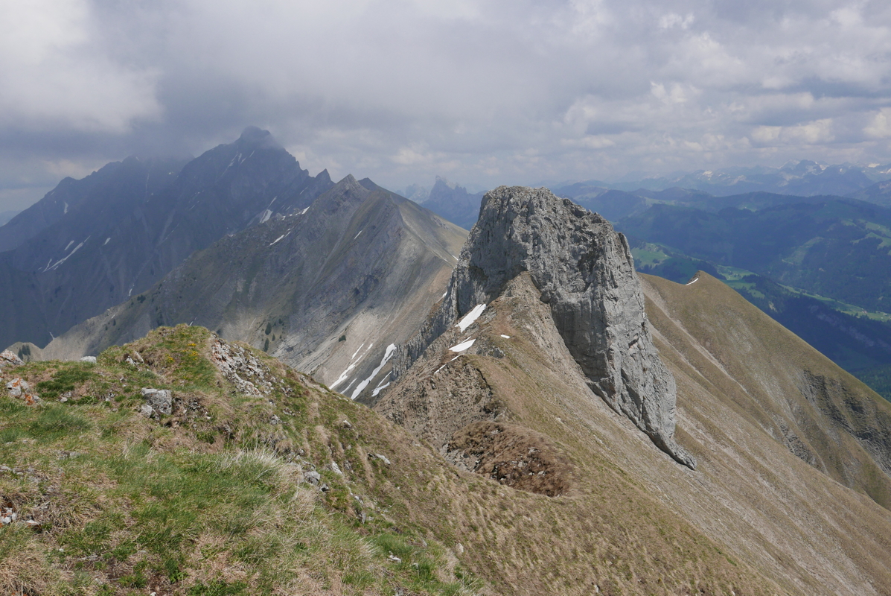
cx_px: 446
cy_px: 298
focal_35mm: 32
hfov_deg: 58.7
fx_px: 793
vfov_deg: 41.2
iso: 200
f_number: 5.6
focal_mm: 14.4
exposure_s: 1/1600
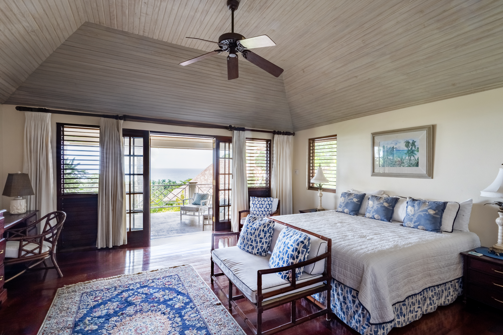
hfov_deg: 93.3
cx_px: 252
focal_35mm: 17
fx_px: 238
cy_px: 172
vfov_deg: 70.4
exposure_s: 1/80
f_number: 22
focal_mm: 16
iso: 640
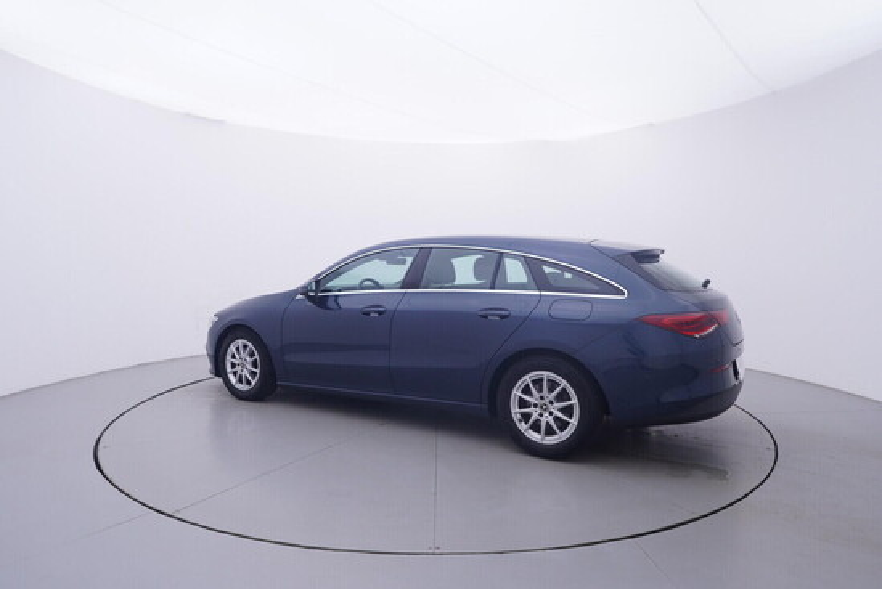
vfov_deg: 56.2
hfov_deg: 77.3
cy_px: 294
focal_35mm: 22
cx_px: 441
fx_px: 552
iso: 200
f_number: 5
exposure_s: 1/80
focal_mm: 15
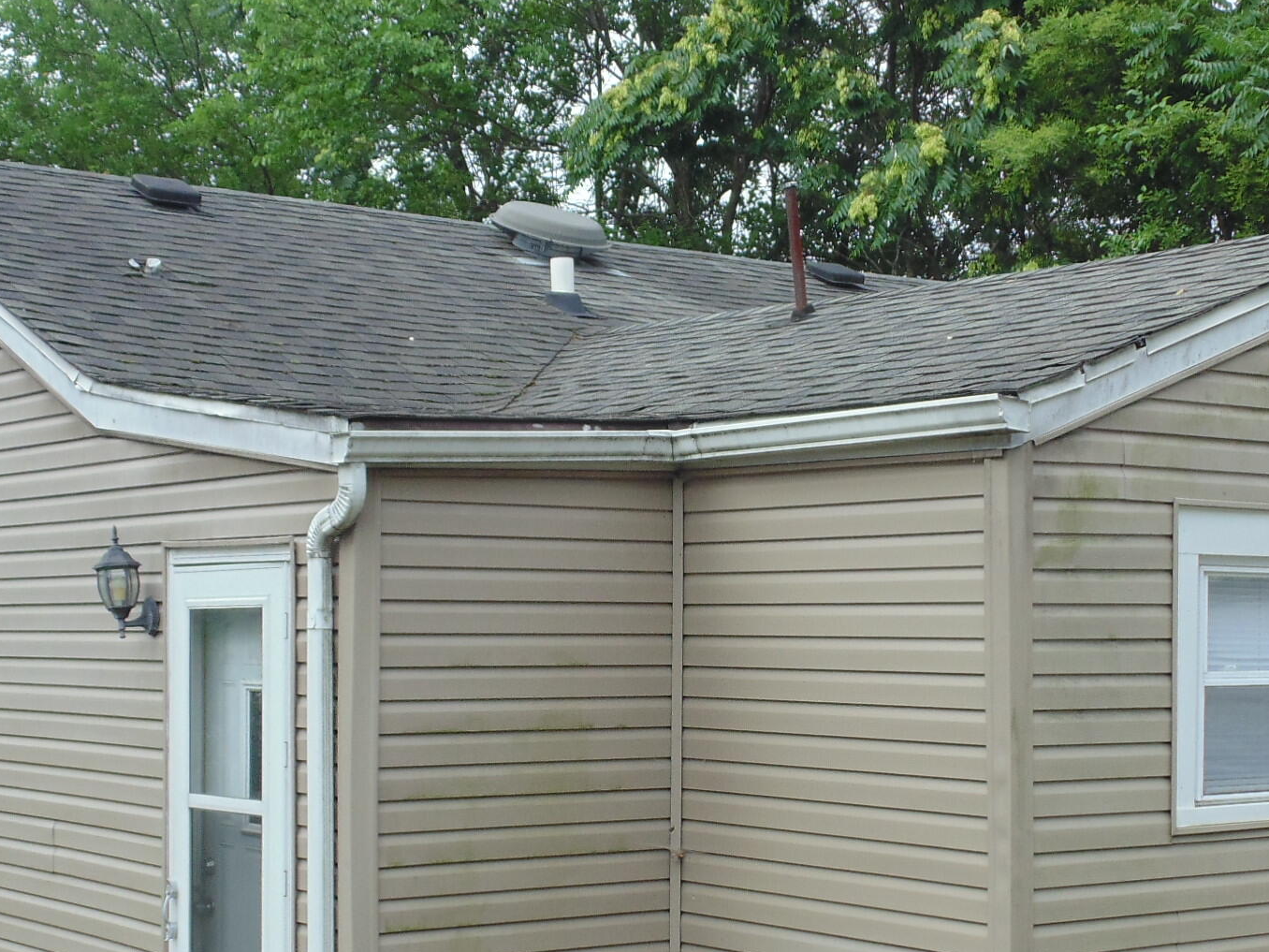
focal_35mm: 65
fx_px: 2383
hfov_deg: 29.8
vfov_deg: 22.3
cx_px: 698
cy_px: 741
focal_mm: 6.2
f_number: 3.4
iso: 80
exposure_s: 1/400
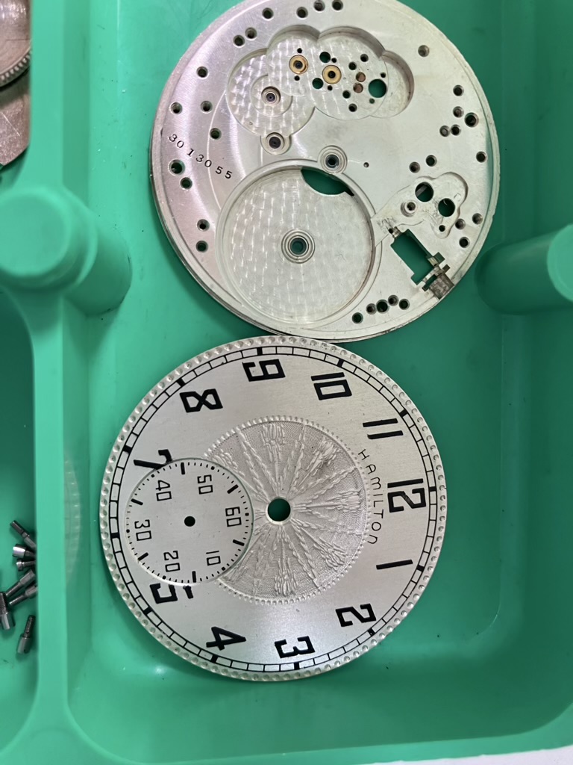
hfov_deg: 49.7
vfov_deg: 63.4
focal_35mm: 28
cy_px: 382
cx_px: 286
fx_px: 618
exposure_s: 1/60
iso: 64
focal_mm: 3.99
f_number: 1.8
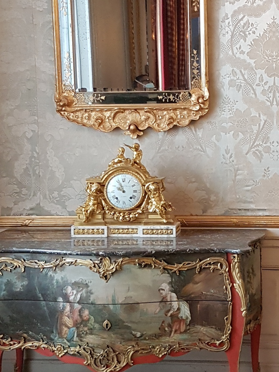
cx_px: 227
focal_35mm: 49
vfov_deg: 38.0
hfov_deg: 29.0
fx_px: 526
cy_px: 98
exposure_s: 1/13
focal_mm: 4.2
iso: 250
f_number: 1.7
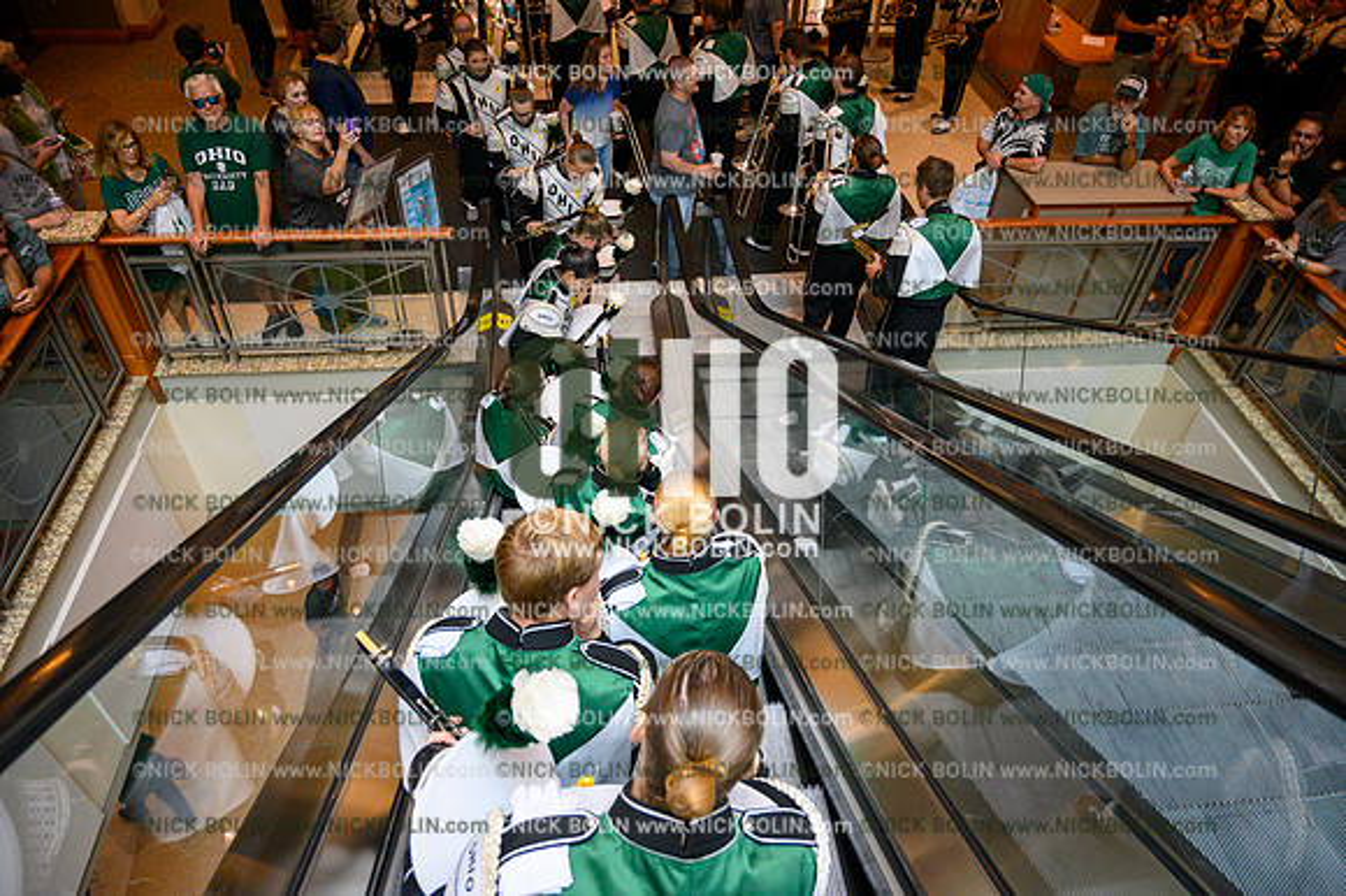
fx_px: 897
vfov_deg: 53.1
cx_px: 673
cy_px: 448
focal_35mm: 24
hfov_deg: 73.8
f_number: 4
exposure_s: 1/800
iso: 2500
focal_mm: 24
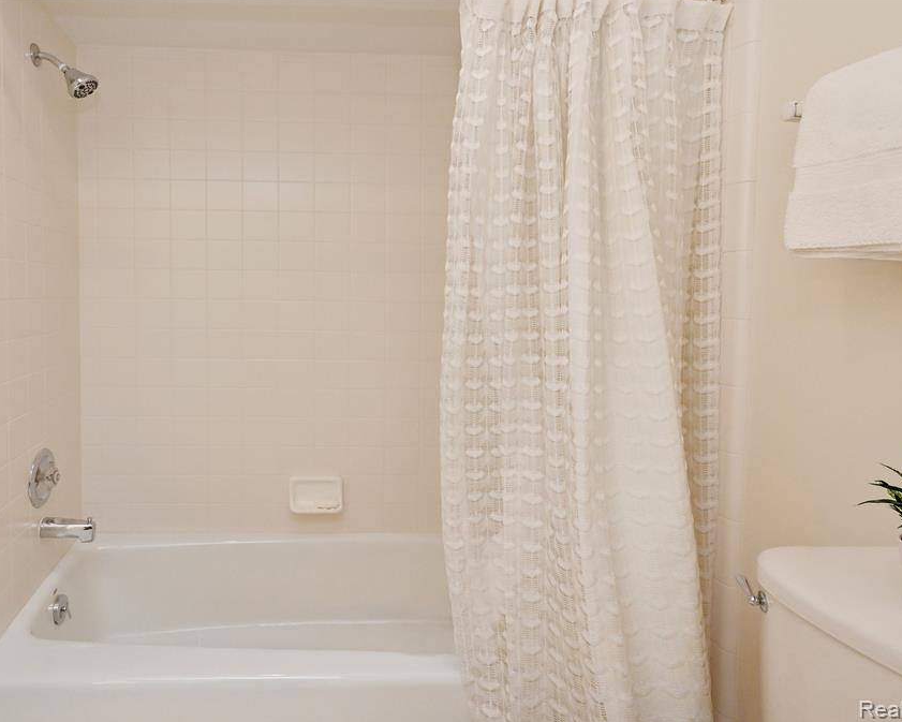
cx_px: 418
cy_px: 360
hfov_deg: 92.9
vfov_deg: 80.4
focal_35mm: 16
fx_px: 427
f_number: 13
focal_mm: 14
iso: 800
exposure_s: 1/60
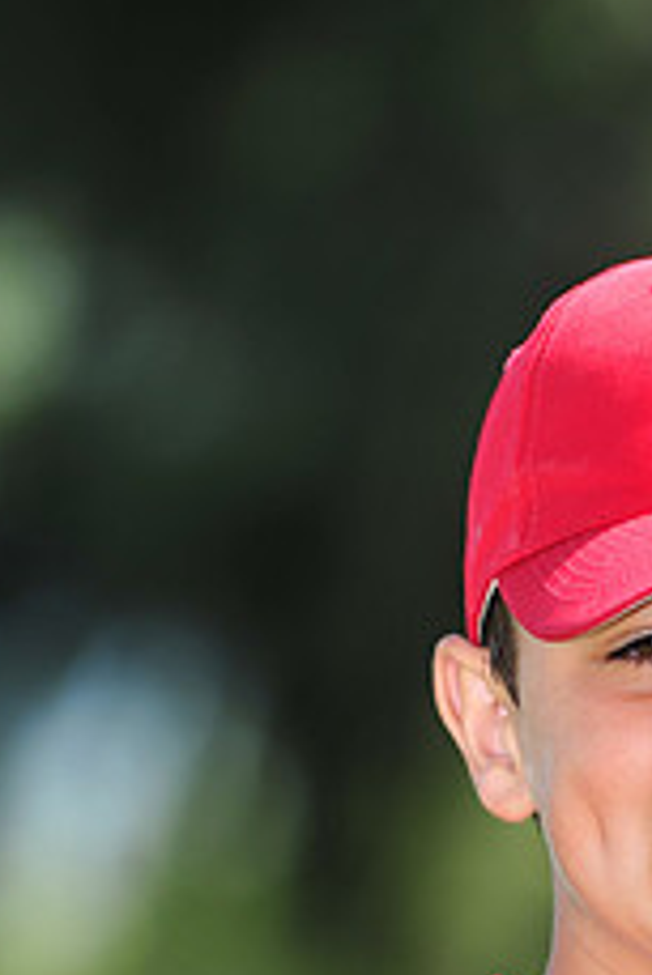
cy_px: 1098
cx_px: 661
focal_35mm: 506
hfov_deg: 2.7
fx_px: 13725
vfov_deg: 4.1
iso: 200
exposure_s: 1/640
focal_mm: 200
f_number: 4.5
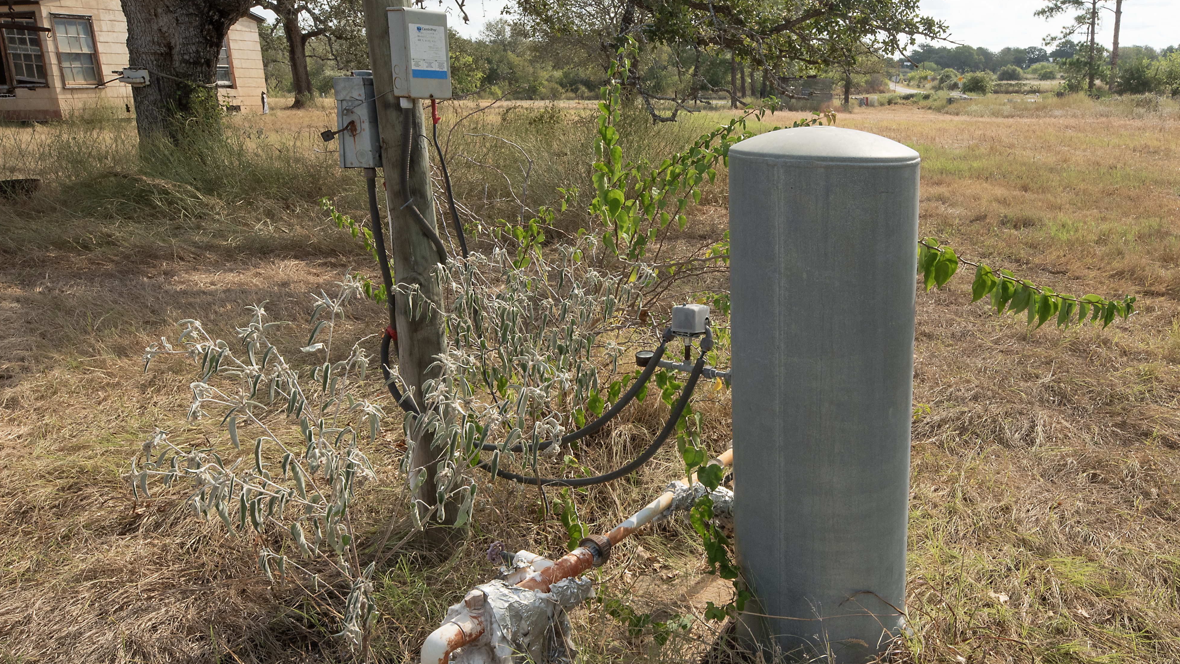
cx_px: 663
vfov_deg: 36.6
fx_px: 1001
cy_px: 394
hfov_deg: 60.8
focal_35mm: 32
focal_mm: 20
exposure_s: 1/180
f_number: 19
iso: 400
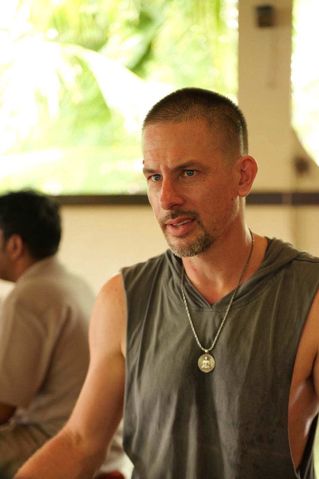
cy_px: 331
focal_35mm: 64
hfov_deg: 21.2
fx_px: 851
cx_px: 196
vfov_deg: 31.1
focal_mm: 45
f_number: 1.8
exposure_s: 1/200
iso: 4000
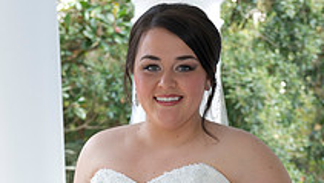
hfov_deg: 17.1
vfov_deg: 9.5
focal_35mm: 125
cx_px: 173
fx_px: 1075
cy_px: 258
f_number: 5.6
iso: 320
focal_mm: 56
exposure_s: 1/50
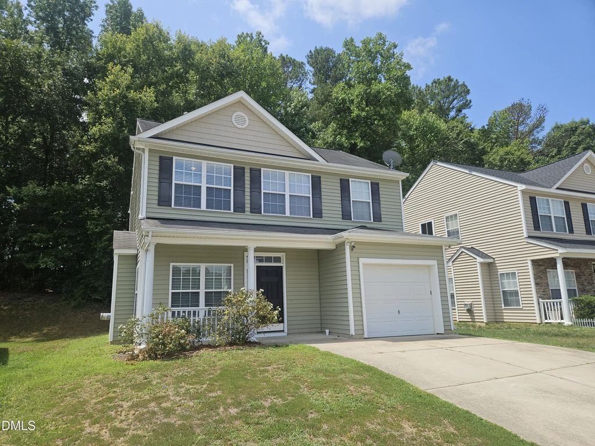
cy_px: 223
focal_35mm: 23
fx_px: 395
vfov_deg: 58.9
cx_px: 298
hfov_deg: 73.9
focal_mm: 5.4
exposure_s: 1/1756
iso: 25
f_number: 1.8
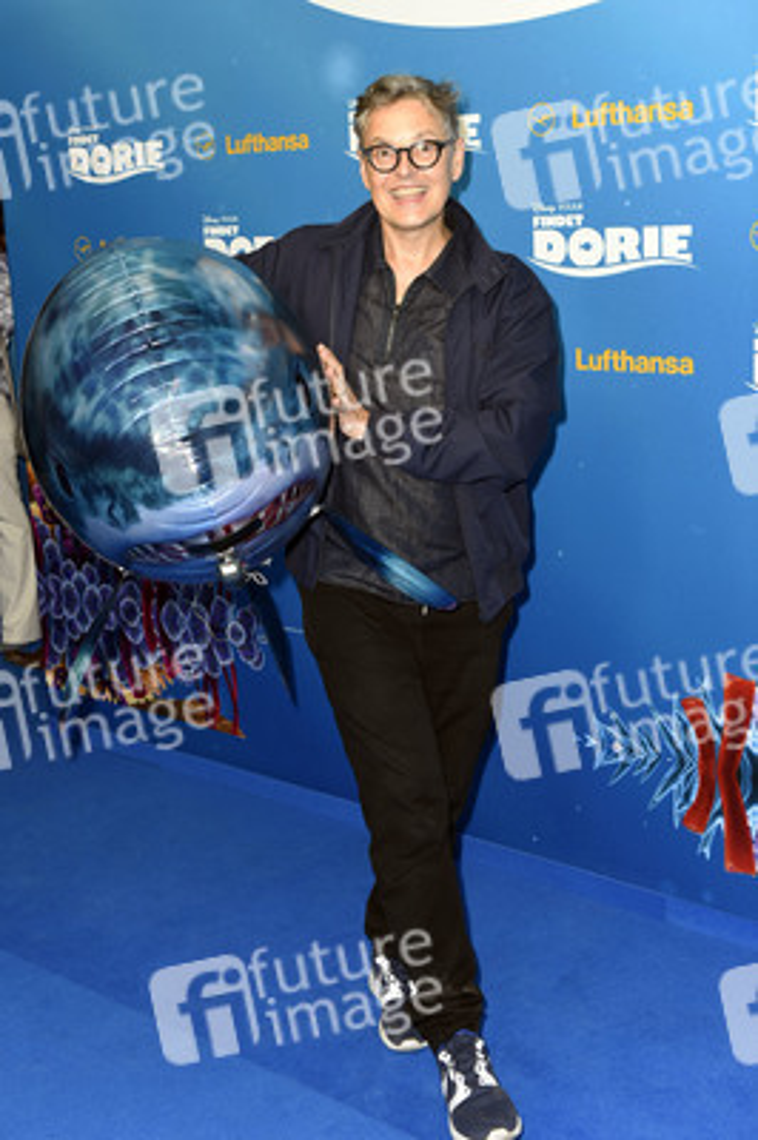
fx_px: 1424
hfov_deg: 29.8
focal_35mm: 45
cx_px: 379
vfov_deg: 43.6
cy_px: 570
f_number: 5.6
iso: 640
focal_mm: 45
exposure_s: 1/250
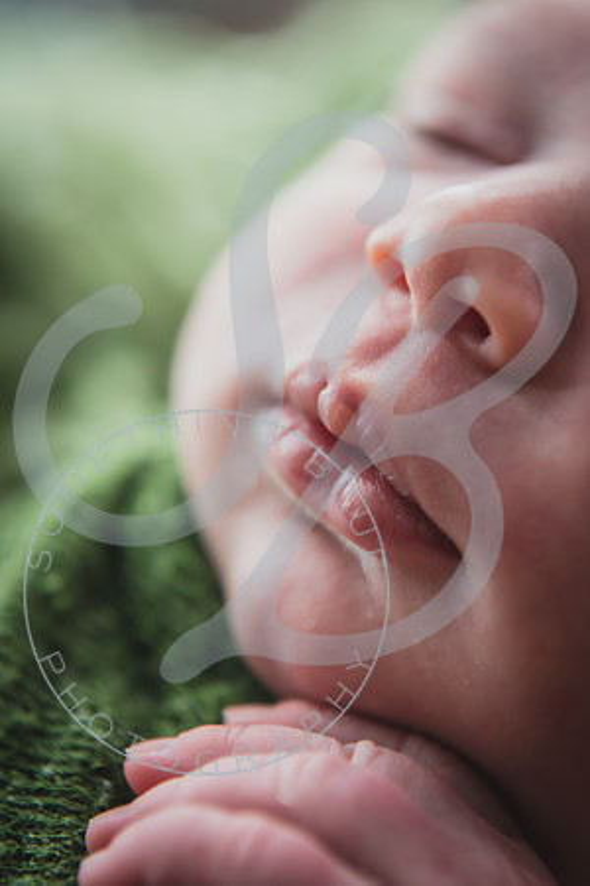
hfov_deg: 19.5
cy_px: 443
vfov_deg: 28.8
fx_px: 1721
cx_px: 295
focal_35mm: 70
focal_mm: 70
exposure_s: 1/125
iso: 800
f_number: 5.6
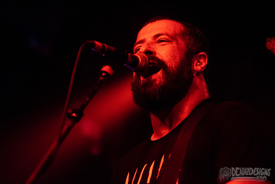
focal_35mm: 80
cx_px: 138
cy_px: 92
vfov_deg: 17.1
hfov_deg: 25.4
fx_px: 611
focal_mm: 80
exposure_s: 1/400
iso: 3200
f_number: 3.2
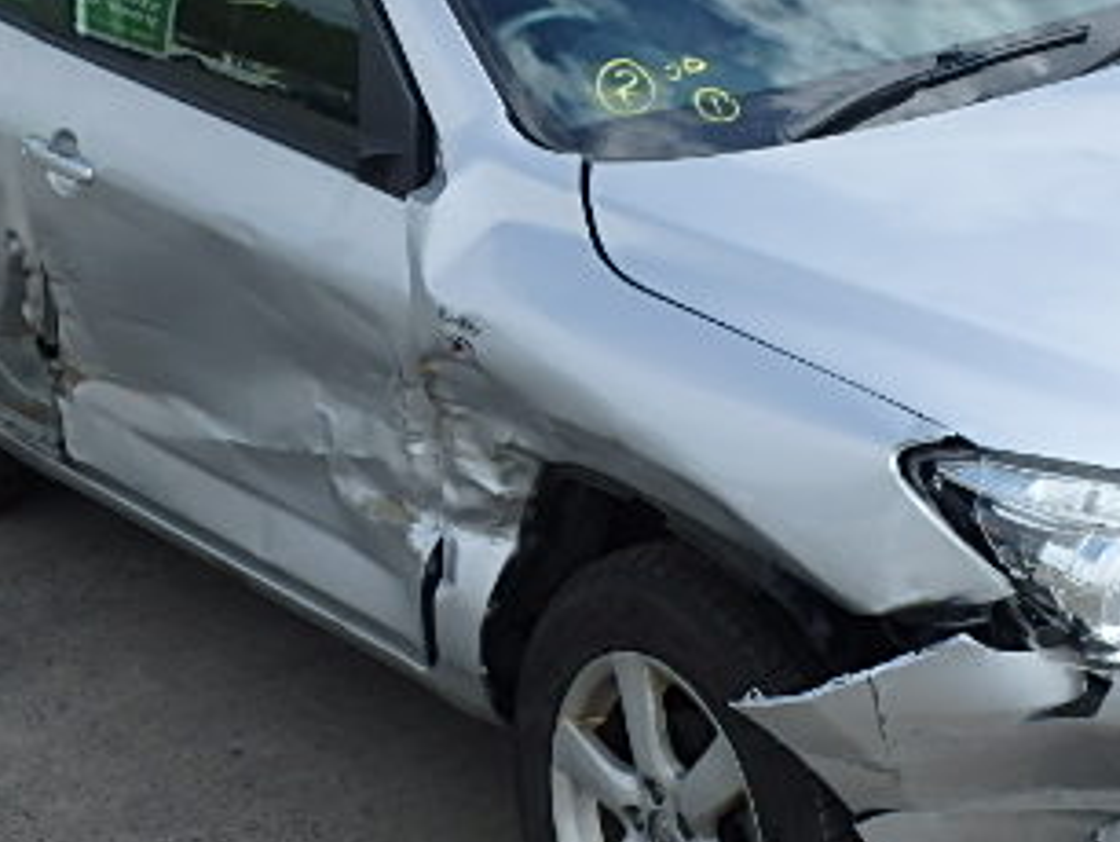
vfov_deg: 20.7
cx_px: 783
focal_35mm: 71
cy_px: 461
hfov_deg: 27.1
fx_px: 2299
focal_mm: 6
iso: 125
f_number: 4.9
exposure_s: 1/500
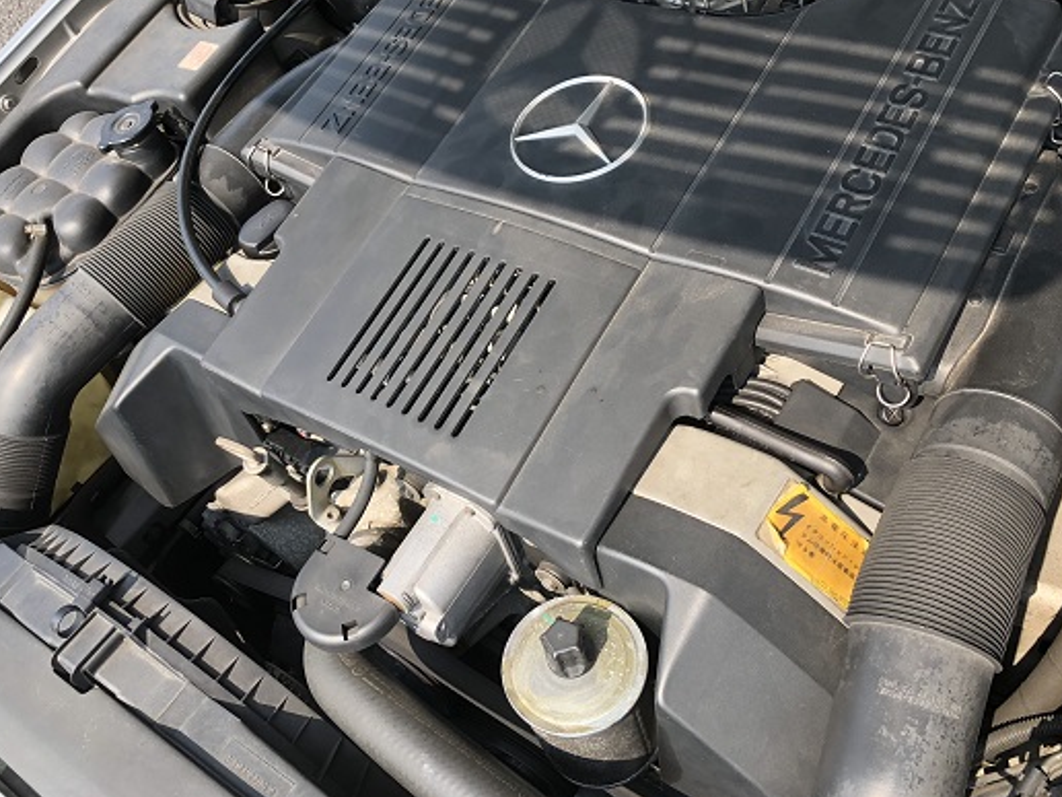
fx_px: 1104
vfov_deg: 39.5
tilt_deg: -47.9
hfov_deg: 51.3
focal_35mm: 36
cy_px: 334
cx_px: 502
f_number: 1.8
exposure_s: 1/448
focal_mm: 3.99
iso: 20
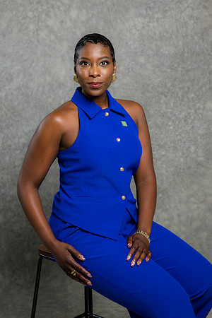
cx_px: 106
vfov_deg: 23.9
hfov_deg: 16.1
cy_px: 159
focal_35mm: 85
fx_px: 751
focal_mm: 85
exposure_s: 1/200
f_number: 5
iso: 125
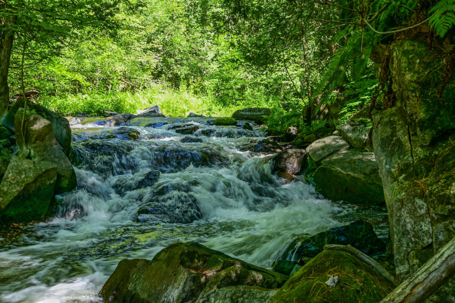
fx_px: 550
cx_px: 228
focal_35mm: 44
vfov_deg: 30.8
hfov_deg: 45.0
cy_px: 152
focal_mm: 29
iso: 220
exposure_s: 1/25
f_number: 11
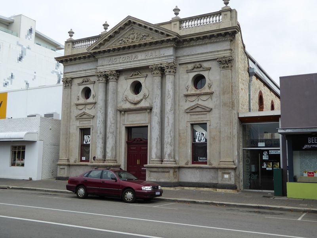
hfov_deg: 47.9
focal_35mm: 39
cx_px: 158
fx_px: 357
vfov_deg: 36.8
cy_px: 119
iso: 80
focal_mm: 6.7
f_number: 3.7
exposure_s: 1/400
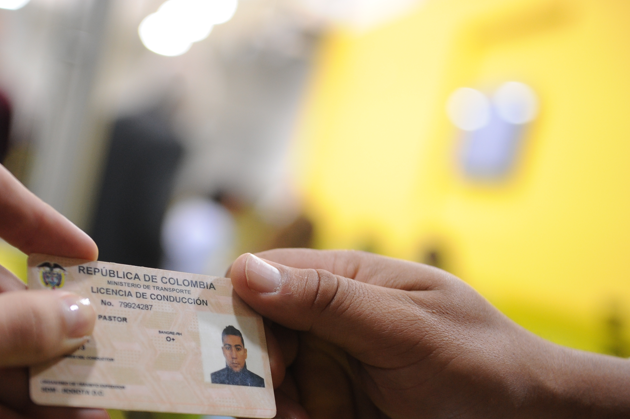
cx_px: 213
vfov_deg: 20.8
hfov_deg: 30.8
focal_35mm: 65
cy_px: 302
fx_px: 1137
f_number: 2.8
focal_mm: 45
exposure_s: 1/80
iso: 1250
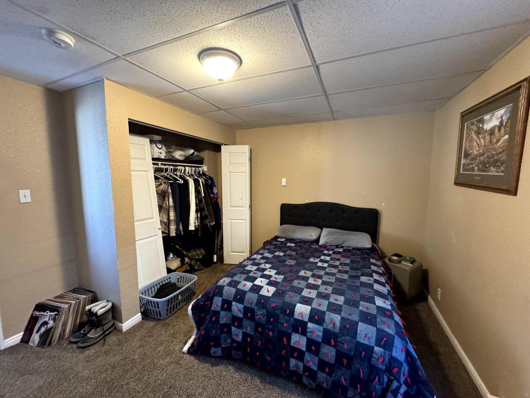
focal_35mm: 14
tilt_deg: -4.9
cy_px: 199
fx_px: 214
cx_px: 265
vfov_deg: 85.7
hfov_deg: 102.1
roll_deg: +0.6
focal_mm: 2.22
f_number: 2.2
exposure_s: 1/60
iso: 800
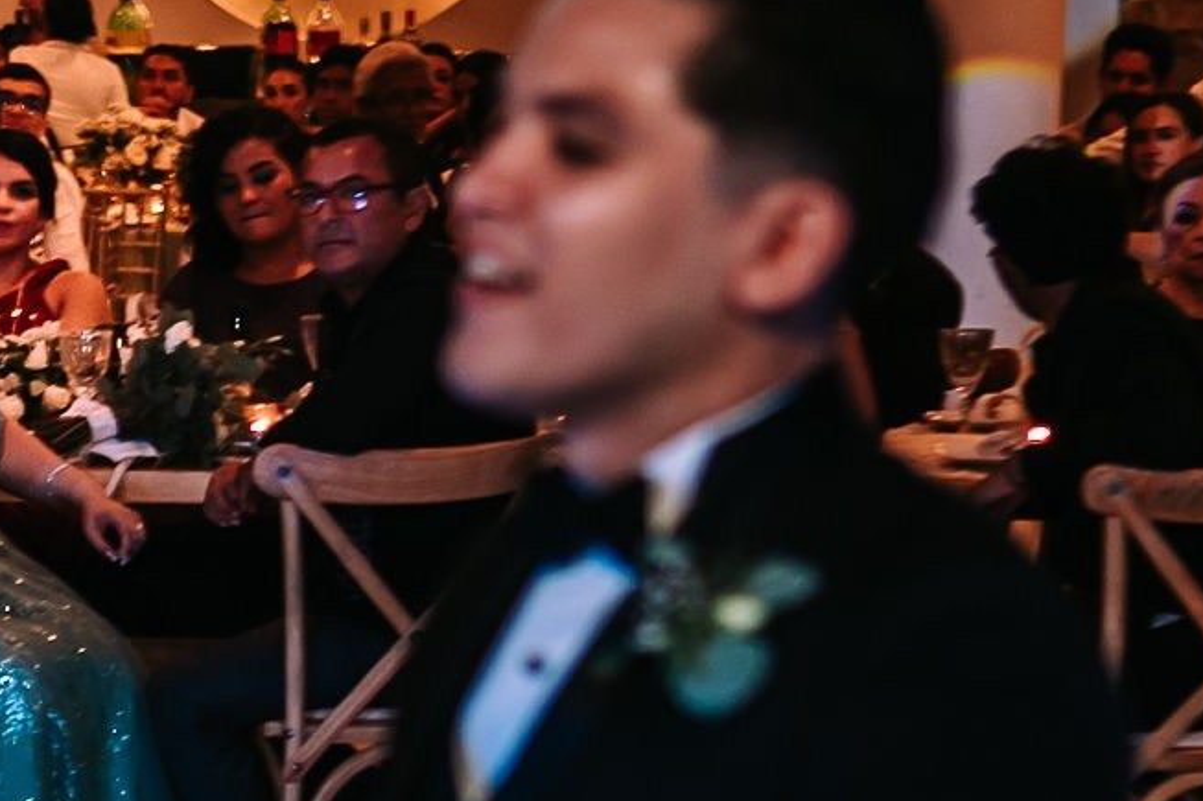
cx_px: -143
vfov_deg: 7.7
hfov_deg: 11.5
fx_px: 5879
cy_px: 896
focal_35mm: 176
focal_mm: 35
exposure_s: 1/160
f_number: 1.8
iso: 200
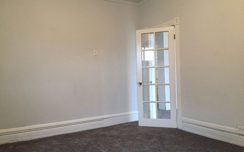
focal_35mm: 31
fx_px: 206
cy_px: 74
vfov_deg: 40.6
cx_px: 122
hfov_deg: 61.2
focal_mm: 4.15
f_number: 2.2
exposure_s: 1/30
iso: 200
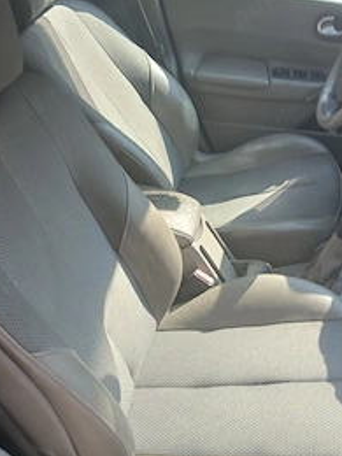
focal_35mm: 40
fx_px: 527
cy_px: 277
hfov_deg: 35.9
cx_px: 188
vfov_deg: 46.5
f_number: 1.8
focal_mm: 3.98
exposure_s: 1/101
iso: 25
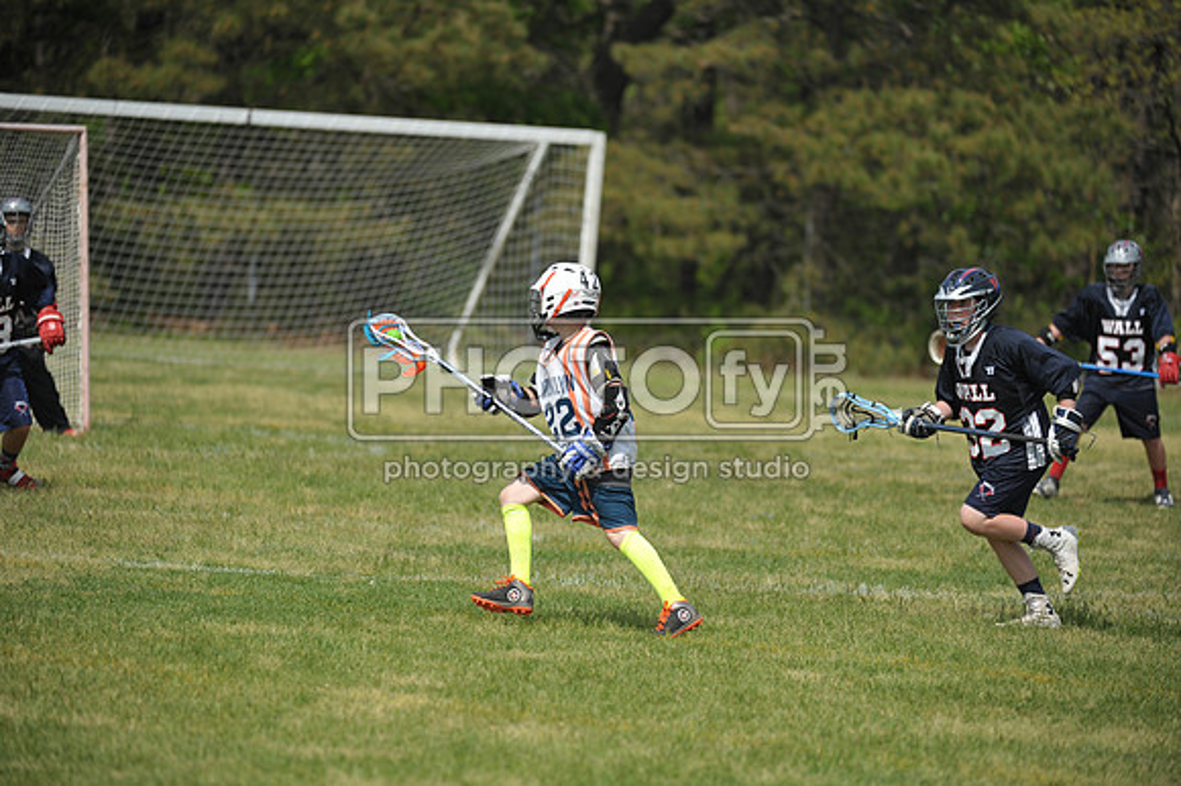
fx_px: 7869
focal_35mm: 240
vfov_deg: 5.7
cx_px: 590
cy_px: 393
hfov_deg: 8.6
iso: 640
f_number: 4
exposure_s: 1/5000
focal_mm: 240
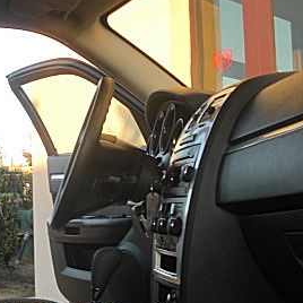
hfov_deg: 22.6
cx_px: 77
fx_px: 753
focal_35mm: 76
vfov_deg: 22.7
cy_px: 192
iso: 50
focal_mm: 6.3
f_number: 2.8
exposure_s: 1/100
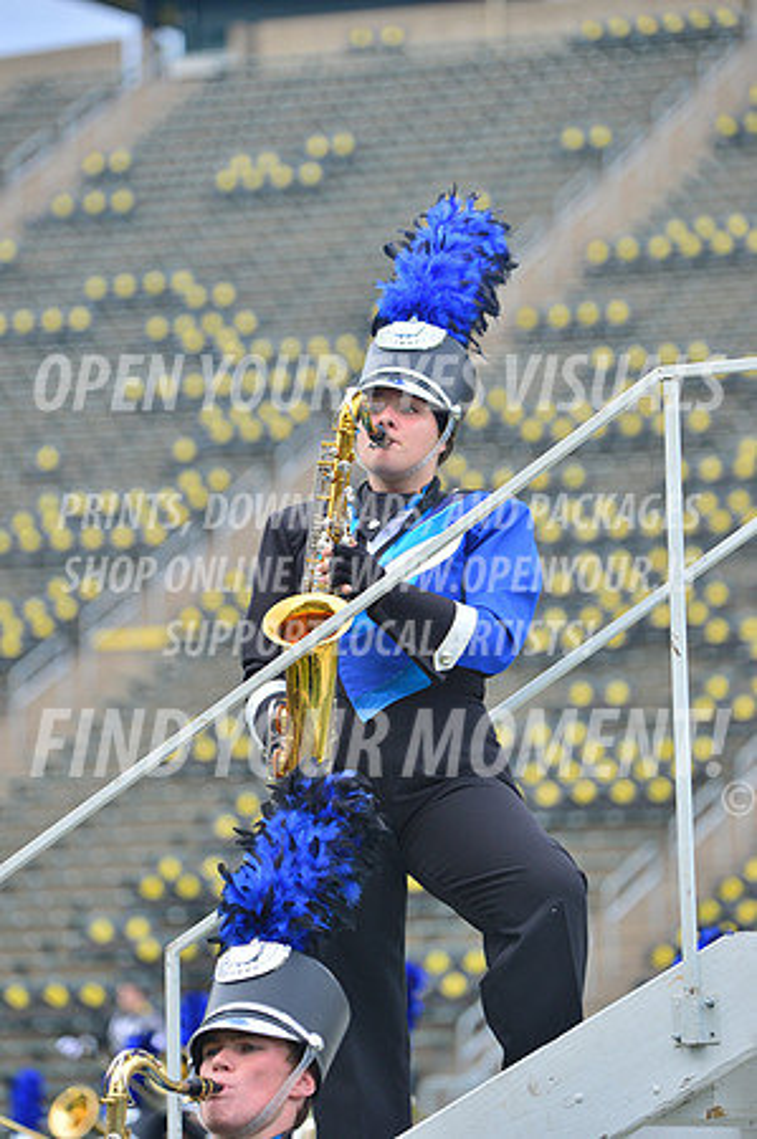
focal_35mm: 220
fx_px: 6955
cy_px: 570
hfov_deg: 6.2
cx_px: 378
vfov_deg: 9.4
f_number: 5.6
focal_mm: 220
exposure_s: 1/500
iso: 200
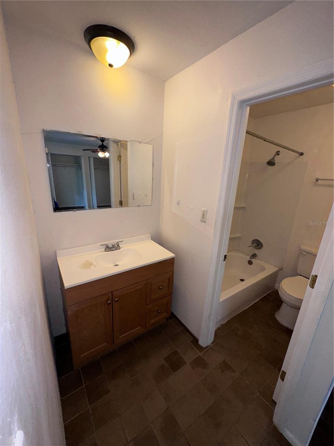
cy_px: 223
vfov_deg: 102.1
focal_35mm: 14
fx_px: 180
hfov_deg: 85.7
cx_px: 167
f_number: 2.2
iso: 80
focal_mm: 2.22
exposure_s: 1/83
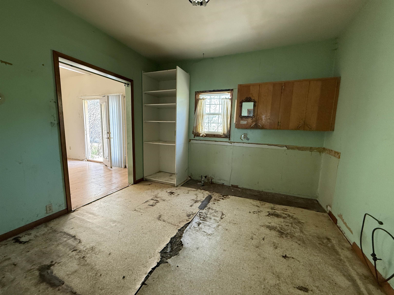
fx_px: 159
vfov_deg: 85.7
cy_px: 148
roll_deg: -2.1
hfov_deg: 102.1
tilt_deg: -7.4
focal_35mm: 14
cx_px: 197
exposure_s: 1/89
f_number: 2.2
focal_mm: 2.22
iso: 320
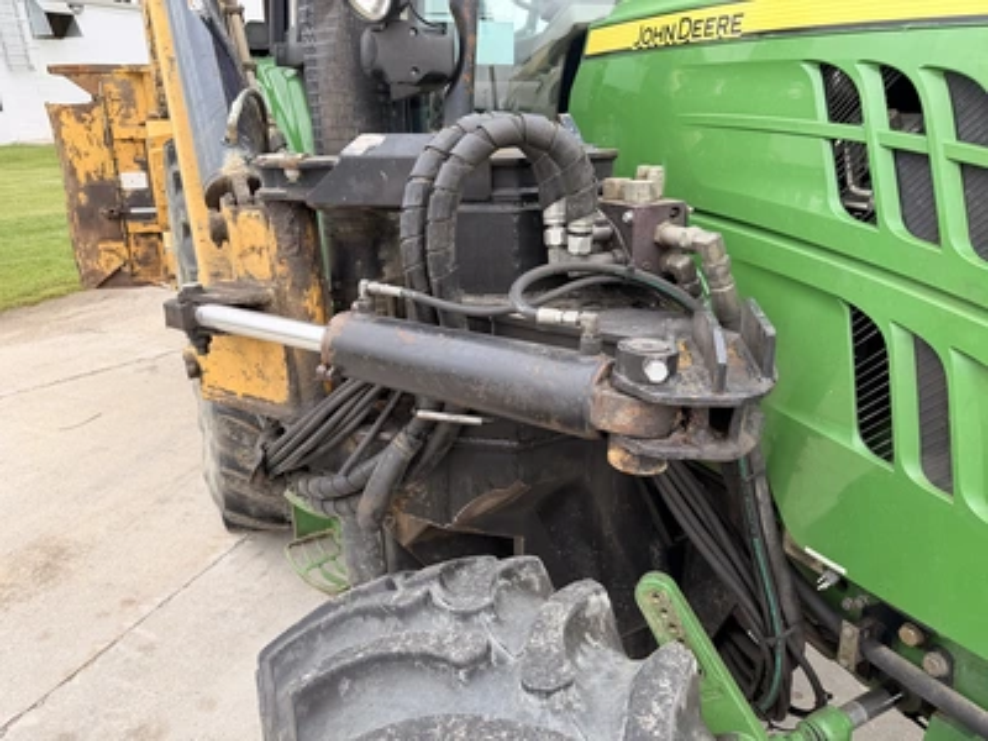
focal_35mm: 24
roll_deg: -0.9
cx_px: 494
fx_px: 685
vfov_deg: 56.8
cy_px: 370
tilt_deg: -21.6
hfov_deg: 71.6
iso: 80
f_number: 1.78
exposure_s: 1/532
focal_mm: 6.76
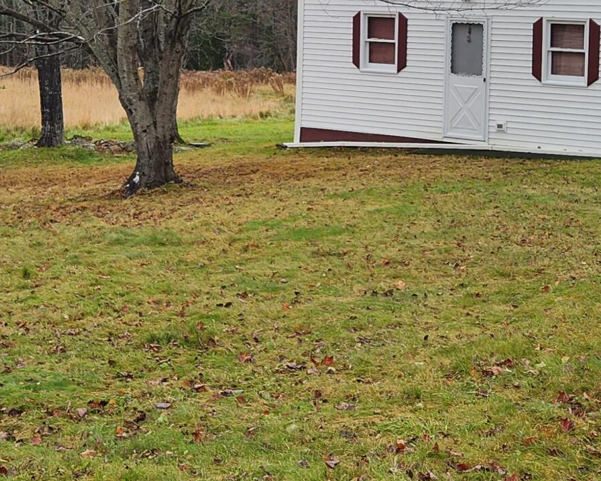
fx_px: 1352
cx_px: 351
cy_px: 62
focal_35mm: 76
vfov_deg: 19.8
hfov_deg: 25.0
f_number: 1.8
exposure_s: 1/571
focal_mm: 5.4
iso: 20
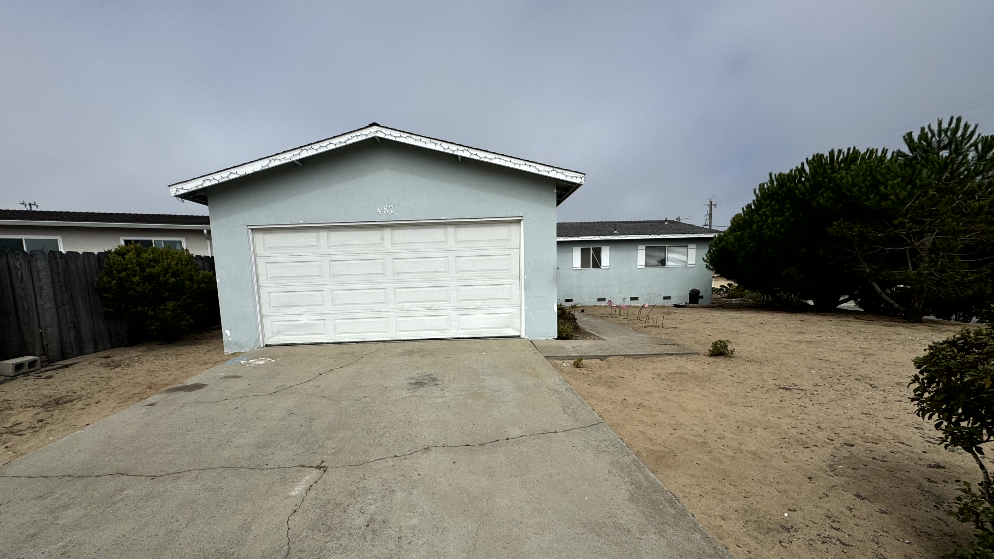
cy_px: 339
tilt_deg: -6.1
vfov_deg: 66.4
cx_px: 476
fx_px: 422
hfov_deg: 99.3
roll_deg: +1.9
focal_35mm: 16
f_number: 2.2
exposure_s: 1/4630
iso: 40
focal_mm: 2.22
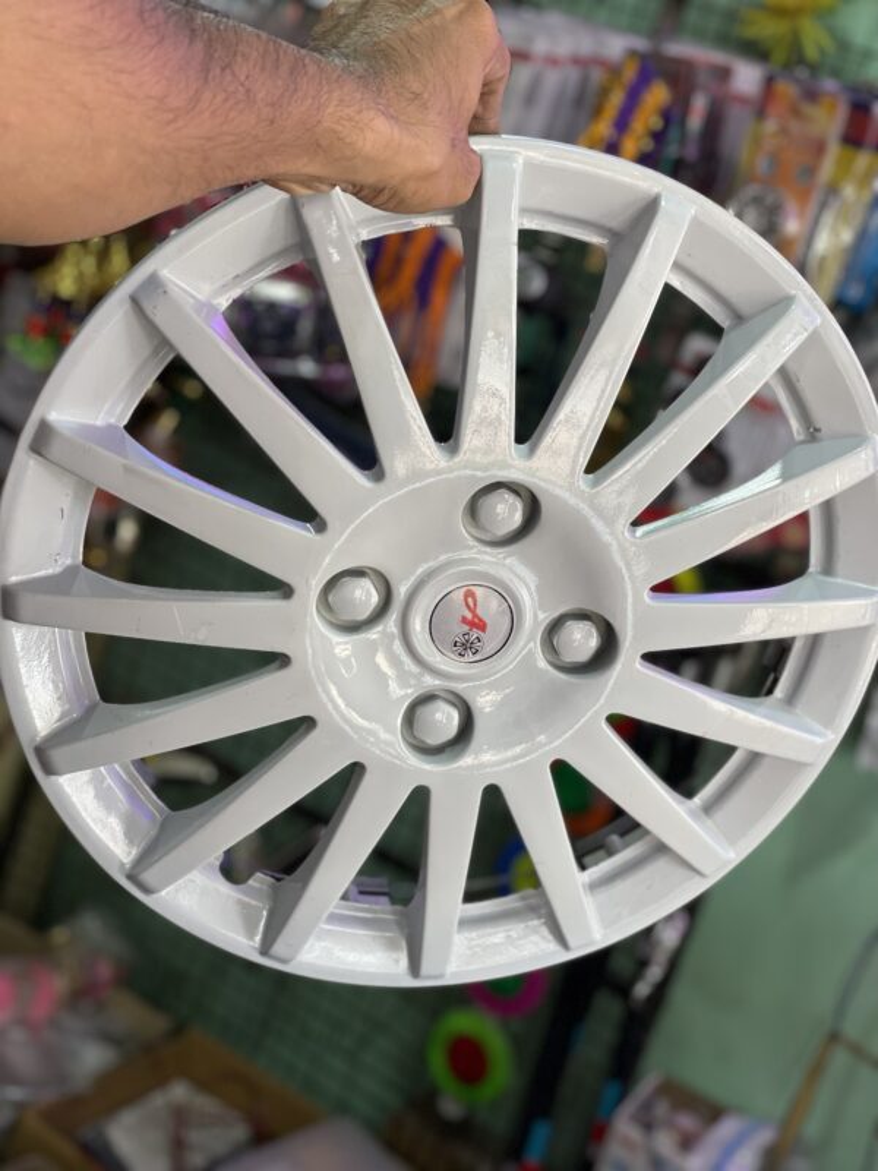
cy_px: 586
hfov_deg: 28.0
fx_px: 1759
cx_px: 439
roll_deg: -17.1
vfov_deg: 36.8
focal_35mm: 52
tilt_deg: -16.3
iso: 100
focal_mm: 6
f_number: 2
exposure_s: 1/100
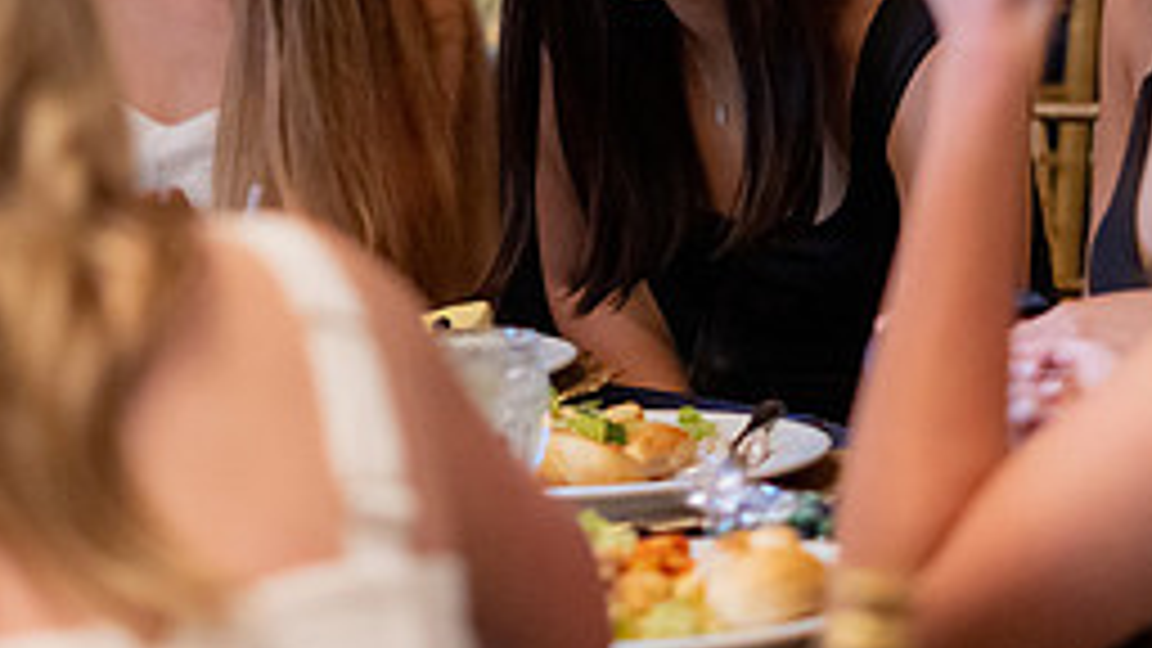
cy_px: 9
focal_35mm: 136
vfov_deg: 8.9
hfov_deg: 15.8
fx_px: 4154
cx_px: 616
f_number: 1.8
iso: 3200
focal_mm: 50
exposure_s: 1/250
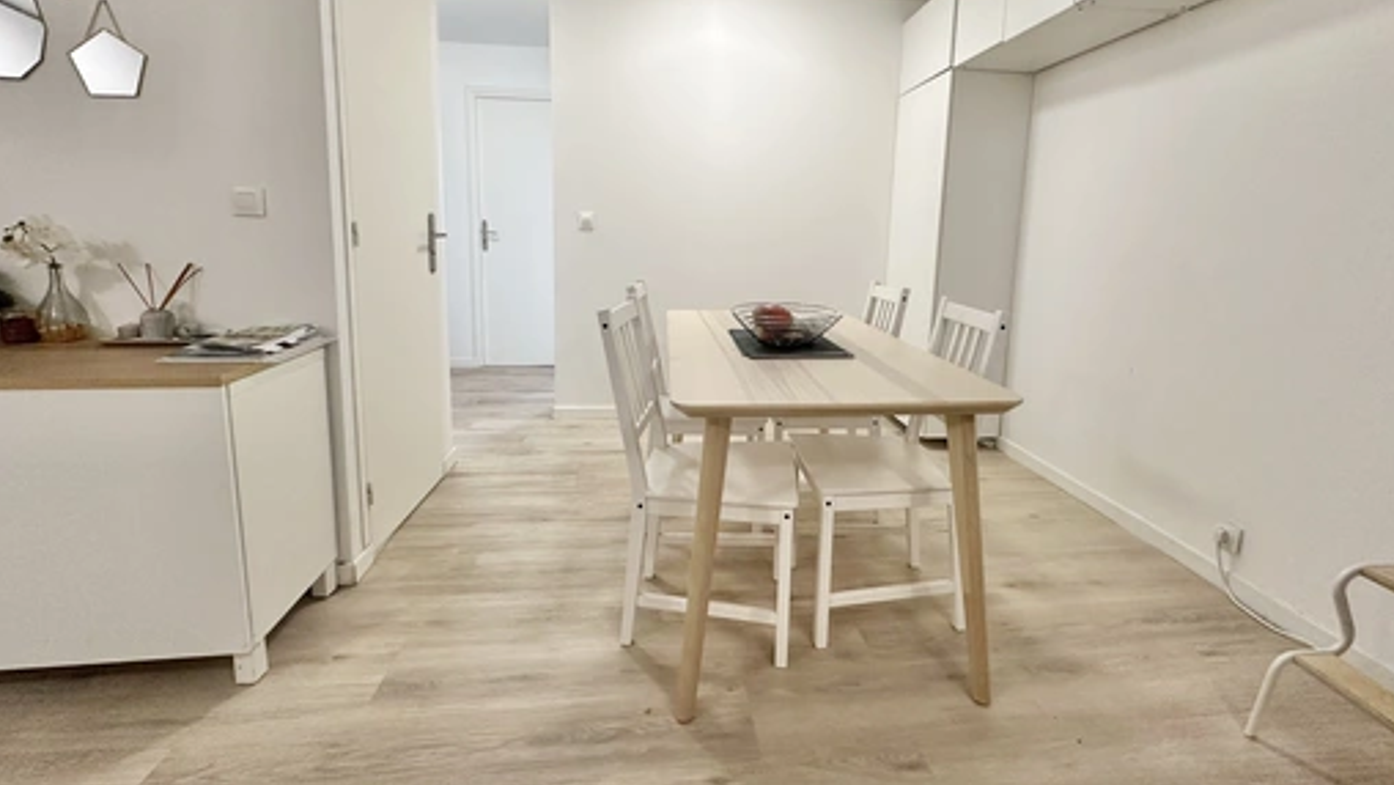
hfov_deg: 99.3
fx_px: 592
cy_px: 313
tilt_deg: -6.3
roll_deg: -1.8
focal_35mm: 16
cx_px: 720
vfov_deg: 66.5
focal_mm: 2.22
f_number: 2.2
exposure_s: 1/100
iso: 200
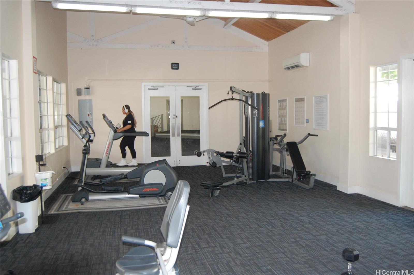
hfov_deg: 62.0
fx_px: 345
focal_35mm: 30
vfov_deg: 43.5
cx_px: 207
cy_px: 138
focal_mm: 20
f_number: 3.8
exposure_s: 1/60
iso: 1000
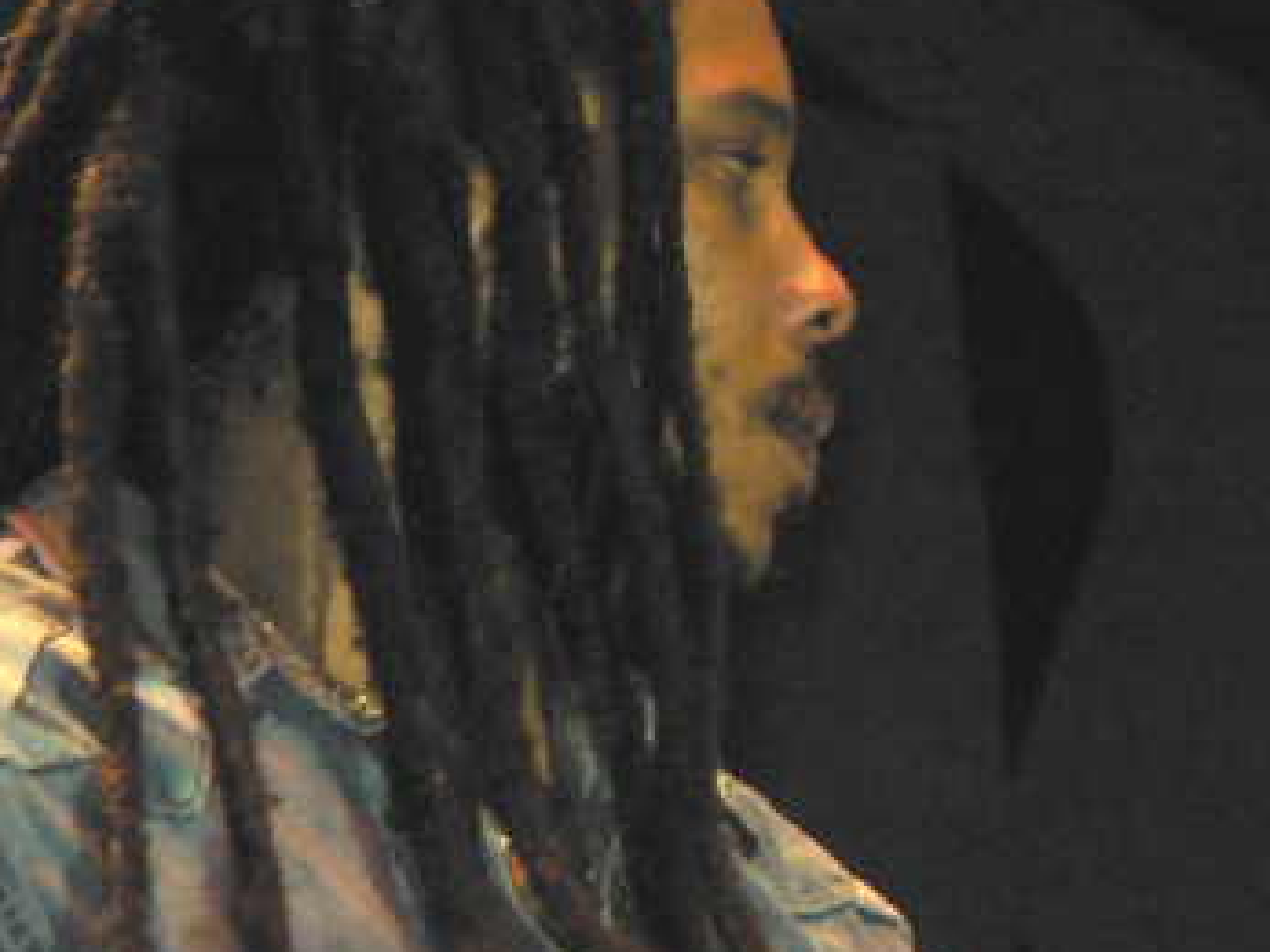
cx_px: 498
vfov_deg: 4.6
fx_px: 11920
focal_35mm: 325
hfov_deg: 6.1
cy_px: 421
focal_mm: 32.3
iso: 400
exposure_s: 1/60
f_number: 3.3
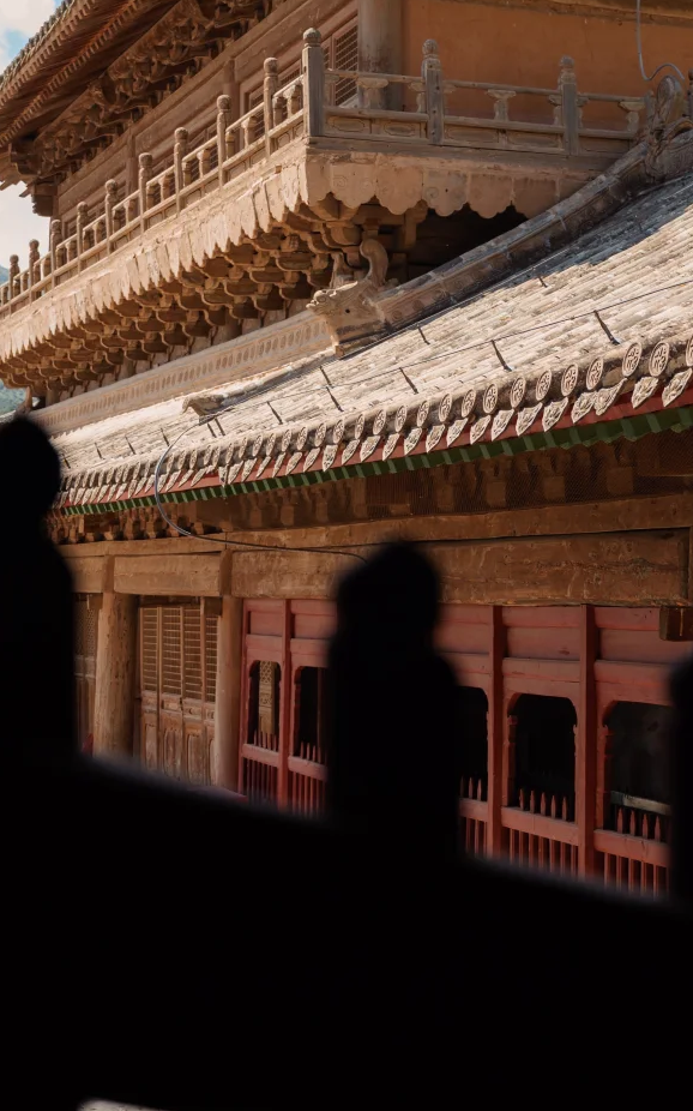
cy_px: 289
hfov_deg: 19.6
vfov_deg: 30.6
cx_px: 498
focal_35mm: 66
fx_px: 1996
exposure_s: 1/500
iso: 80
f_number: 3.2
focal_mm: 37
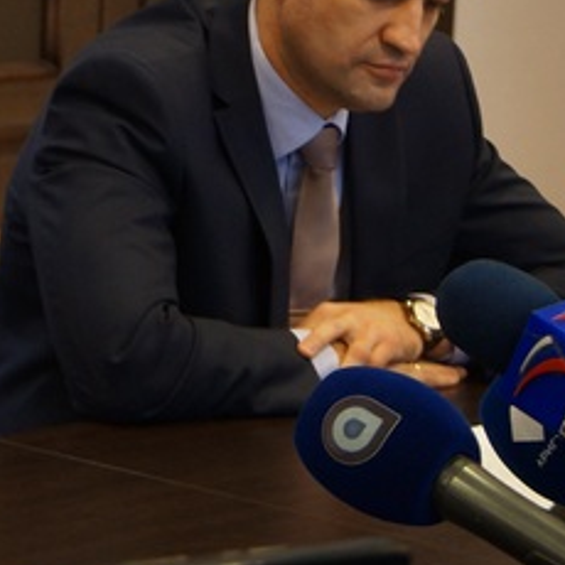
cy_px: 74
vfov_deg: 9.8
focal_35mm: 177
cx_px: -376
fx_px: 3269
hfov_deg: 9.5
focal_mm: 40
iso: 640
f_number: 4.5
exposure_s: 1/80
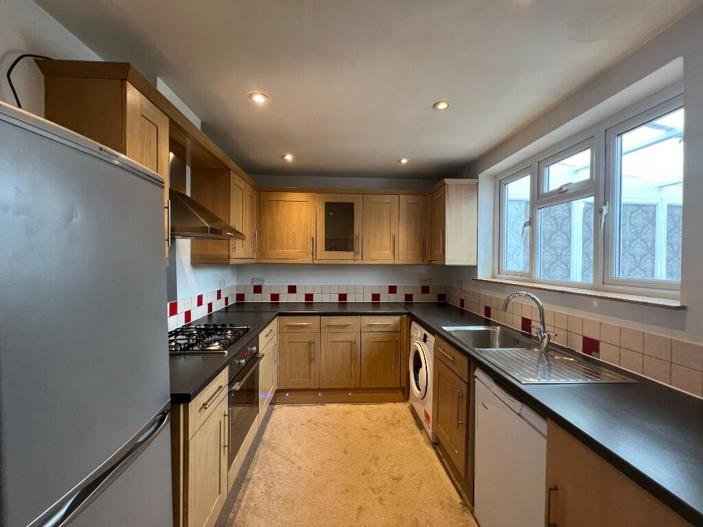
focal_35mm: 13
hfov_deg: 106.2
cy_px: 264
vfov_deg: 89.9
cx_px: 352
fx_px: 264
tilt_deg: -0.5
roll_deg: -0.3
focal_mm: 1.57
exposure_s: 1/50
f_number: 1.8
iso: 250
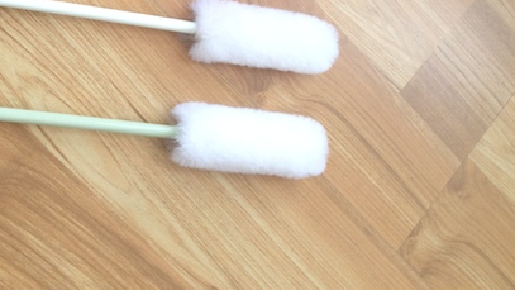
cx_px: 234
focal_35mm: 53
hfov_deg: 39.1
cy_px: -51
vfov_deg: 21.2
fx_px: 724
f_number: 2.4
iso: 64
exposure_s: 1/40
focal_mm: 4.12
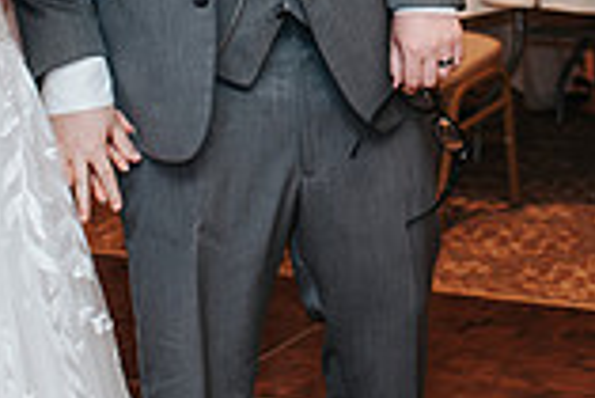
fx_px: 2481
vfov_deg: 9.0
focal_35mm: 150
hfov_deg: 13.7
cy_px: -136
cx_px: 362
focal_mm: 35
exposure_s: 1/160
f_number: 2.8
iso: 1000
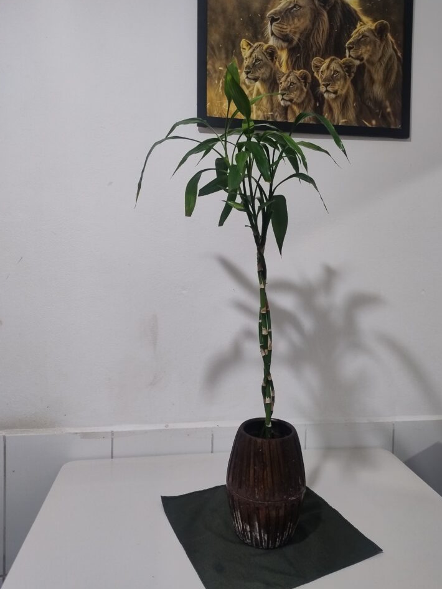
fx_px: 443
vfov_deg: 67.3
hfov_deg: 53.0
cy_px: 282
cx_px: 235
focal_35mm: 26
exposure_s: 1/60
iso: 1141
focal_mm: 5.56
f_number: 1.8
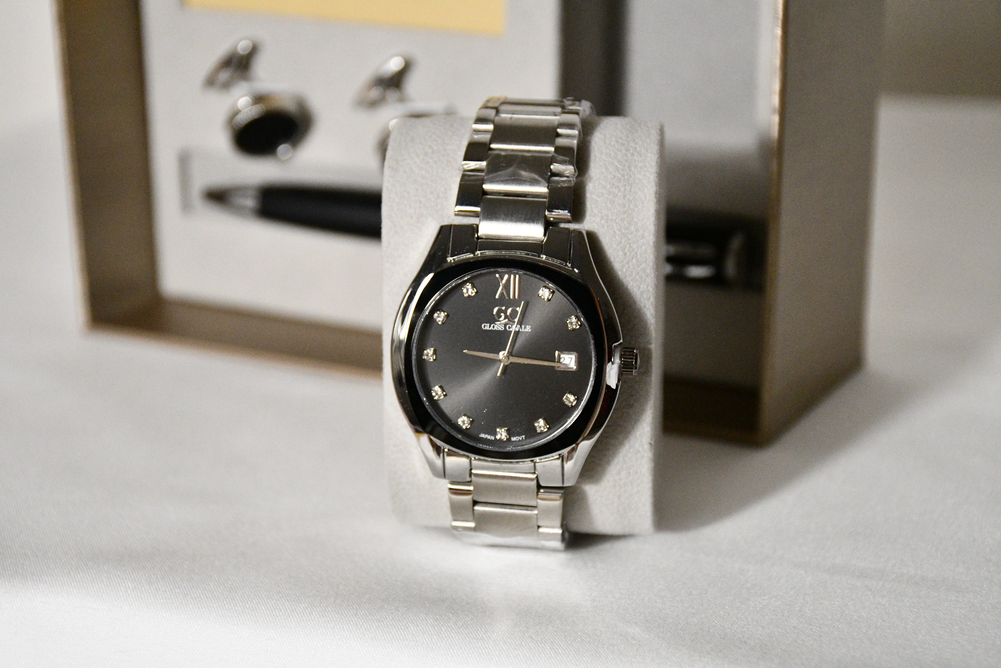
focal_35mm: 78
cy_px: 334
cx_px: 500
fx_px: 2169
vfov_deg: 17.5
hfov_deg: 26.0
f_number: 7.1
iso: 5000
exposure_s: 1/200
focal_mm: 52
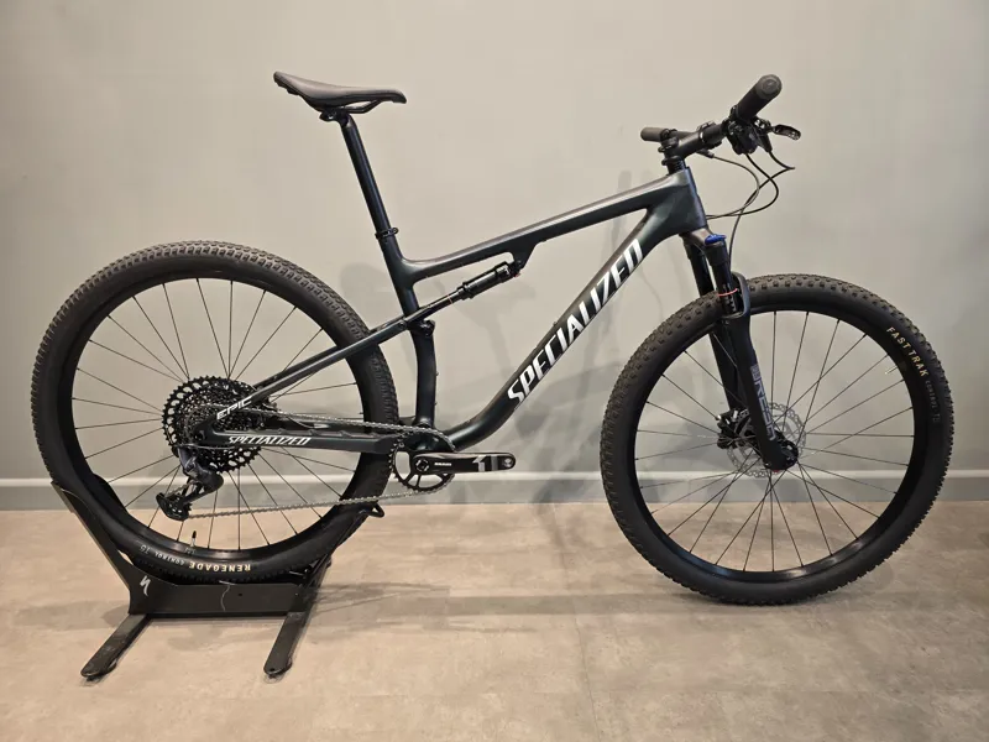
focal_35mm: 23
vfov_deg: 58.9
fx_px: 657
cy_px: 371
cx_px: 494
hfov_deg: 73.9
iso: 100
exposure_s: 1/50
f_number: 1.7
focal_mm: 6.3
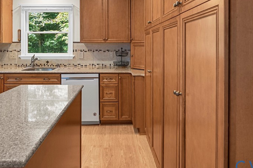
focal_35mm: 26
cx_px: 117
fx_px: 181
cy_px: 45
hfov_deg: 69.8
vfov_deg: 48.3
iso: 1250
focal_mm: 16.5
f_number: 4
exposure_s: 1/8
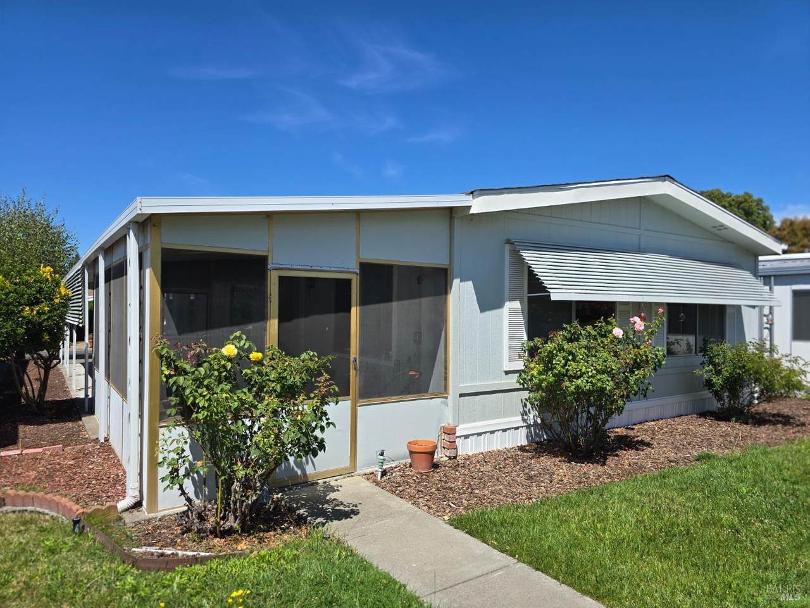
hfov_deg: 73.9
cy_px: 304
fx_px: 538
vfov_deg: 58.9
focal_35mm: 23
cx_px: 405
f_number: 1.7
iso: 12
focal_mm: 6.3
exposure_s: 1/909
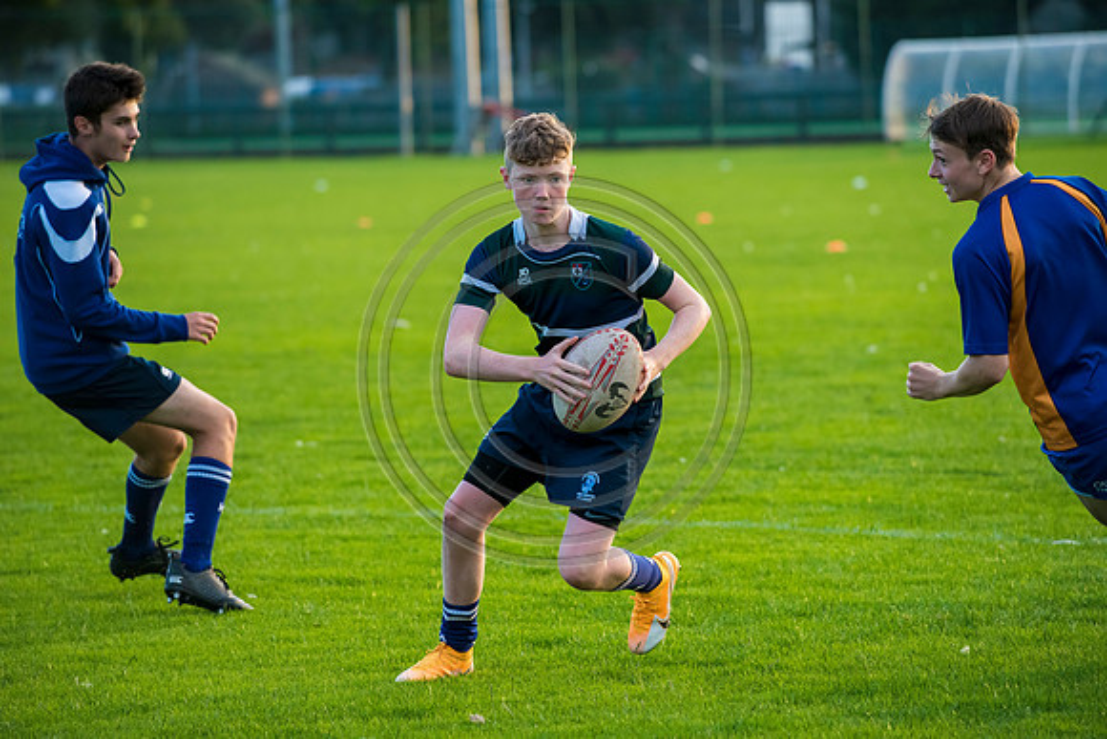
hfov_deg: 10.3
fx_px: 6151
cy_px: 370
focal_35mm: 200
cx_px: 554
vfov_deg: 6.9
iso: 1600
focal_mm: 200
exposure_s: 1/640
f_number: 4.5
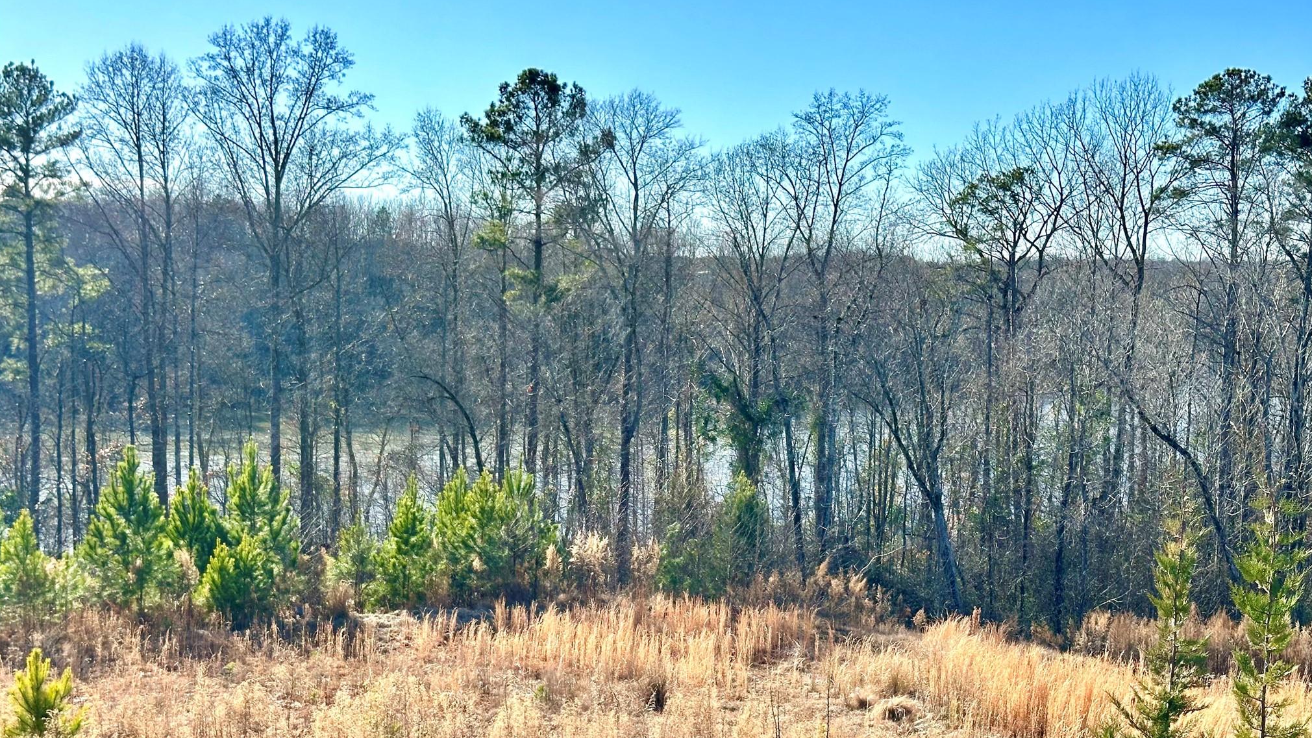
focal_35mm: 53
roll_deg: -2.9
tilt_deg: -6.5
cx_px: 660
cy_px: 475
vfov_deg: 22.6
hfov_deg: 39.2
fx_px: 1844
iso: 64
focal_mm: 6.86
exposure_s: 1/2532
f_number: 1.78
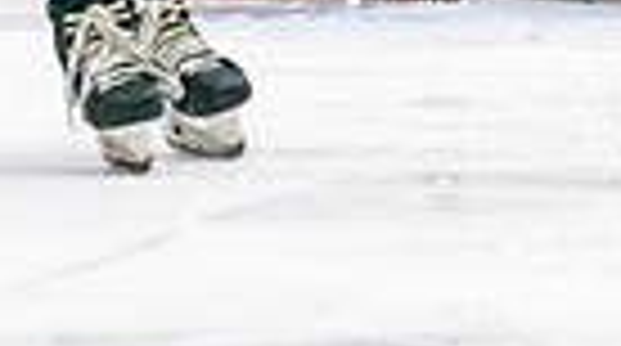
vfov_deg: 0.9
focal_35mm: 1271
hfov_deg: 1.7
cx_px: 903
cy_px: -284
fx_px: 20888
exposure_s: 1/1250
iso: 3200
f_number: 2.8
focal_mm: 200
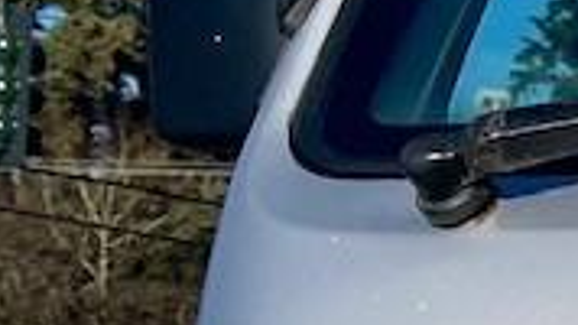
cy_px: 575
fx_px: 3003
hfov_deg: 9.2
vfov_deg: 6.1
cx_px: 1627
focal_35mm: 196
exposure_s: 1/10989
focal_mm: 5.1
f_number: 1.6
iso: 40
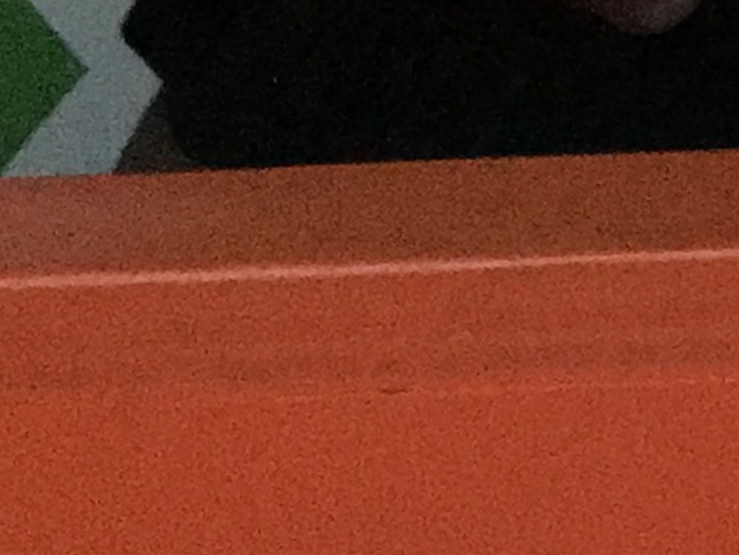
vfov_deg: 6.6
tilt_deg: -6.0
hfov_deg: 8.5
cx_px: 1868
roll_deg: +0.3
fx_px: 4506
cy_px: -883
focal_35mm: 211
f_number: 2.2
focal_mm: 4.15
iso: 500
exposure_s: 1/4
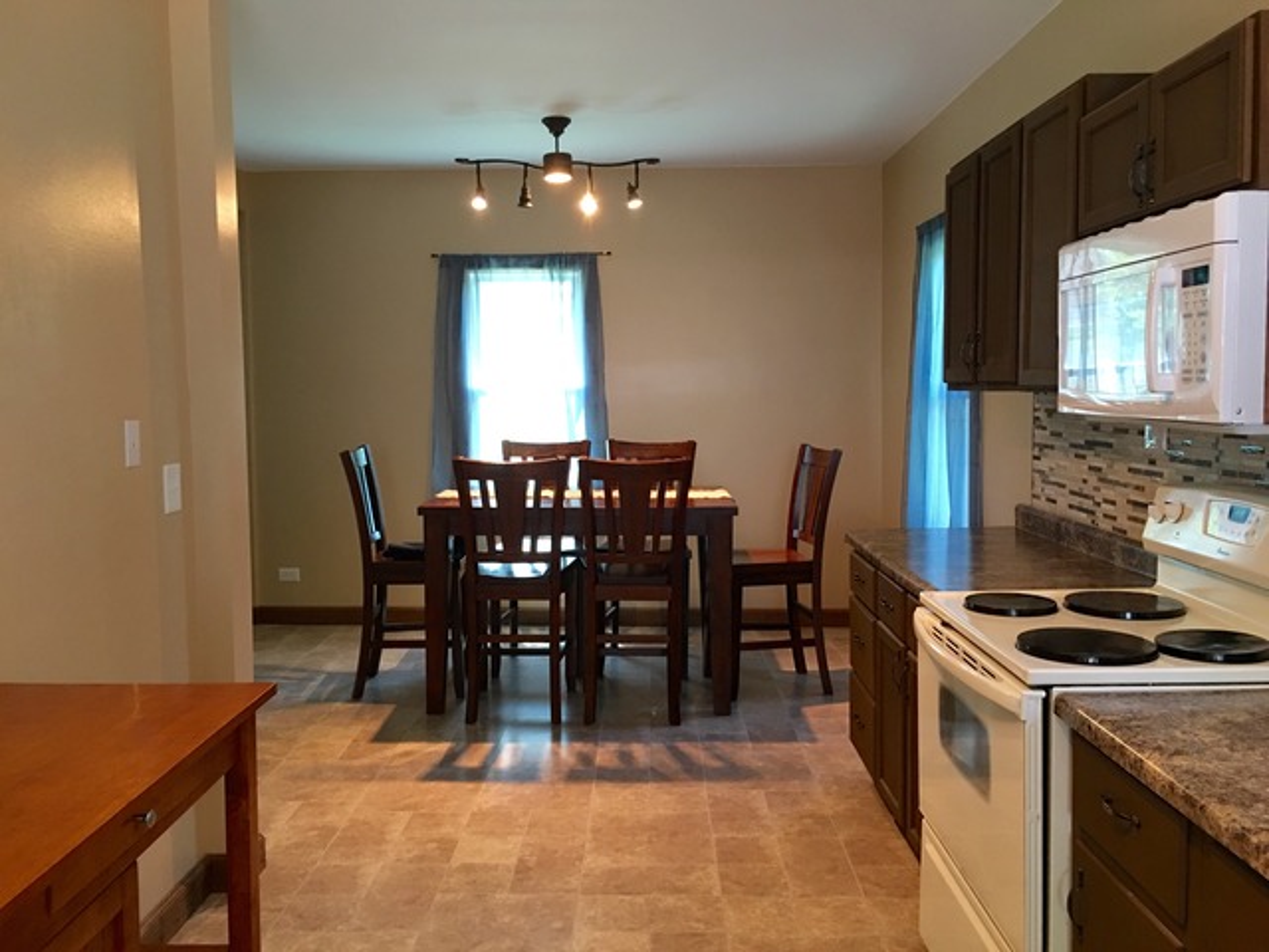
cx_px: 634
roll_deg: +0.4
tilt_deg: -3.2
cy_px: 476
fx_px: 1063
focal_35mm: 29
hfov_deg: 61.7
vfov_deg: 48.2
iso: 64
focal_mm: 4.15
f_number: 2.2
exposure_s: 1/15
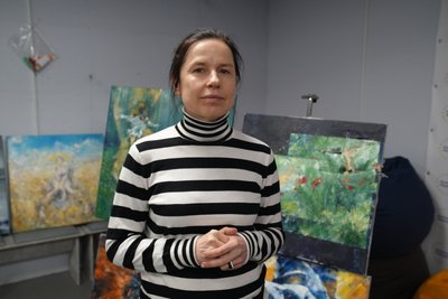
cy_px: 150
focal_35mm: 34
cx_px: 224
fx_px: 423
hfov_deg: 55.8
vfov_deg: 38.9
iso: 2500
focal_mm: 34
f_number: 4
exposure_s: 1/160
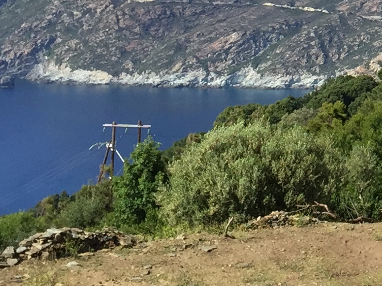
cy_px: -137
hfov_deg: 14.3
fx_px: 1413
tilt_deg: +2.7
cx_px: 590
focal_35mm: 128
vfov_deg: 11.1
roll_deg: -2.2
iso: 32
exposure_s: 1/1647
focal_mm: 4.15
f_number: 2.2
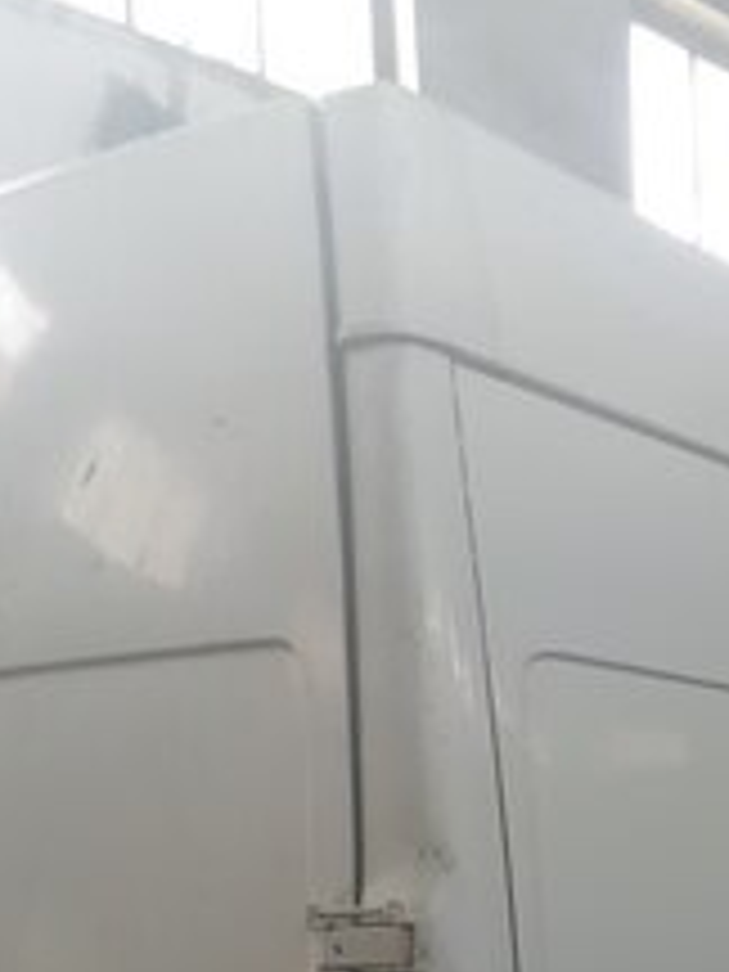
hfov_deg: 23.0
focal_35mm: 62
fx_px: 1741
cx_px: 675
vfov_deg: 28.5
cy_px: 1058
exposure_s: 1/33
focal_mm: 3.6
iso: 80
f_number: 1.9
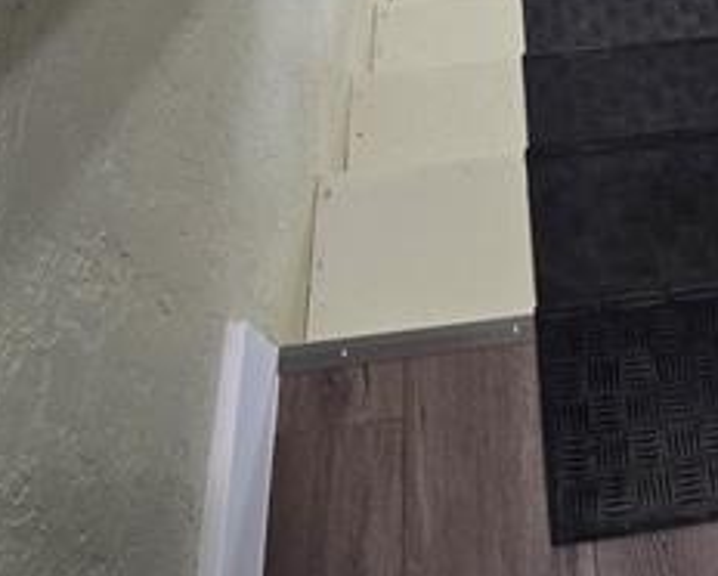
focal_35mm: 42
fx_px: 893
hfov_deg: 41.0
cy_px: -189
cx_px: 624
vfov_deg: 28.6
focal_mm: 2.2
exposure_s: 1/60
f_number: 2.2
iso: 125
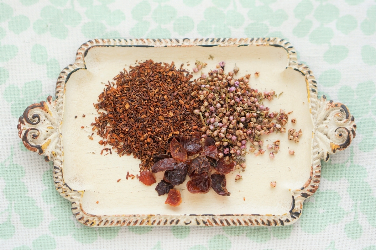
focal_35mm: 75
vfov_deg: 18.1
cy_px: 125
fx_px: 782
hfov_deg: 27.0
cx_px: 188
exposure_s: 1/80
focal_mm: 50
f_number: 3.5
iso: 200
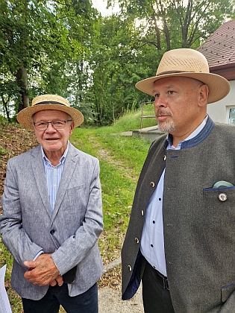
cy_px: 156
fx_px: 208
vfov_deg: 73.9
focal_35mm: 23
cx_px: 118
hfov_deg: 58.9
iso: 50
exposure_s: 1/193
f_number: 1.8
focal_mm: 5.4
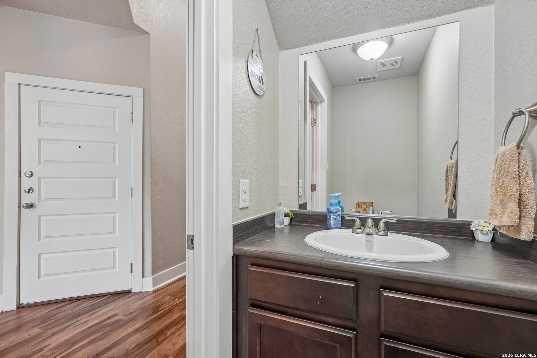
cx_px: 268
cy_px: 179
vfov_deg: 73.7
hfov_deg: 96.7
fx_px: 239
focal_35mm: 16
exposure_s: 1/3.33
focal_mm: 16
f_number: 8
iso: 400
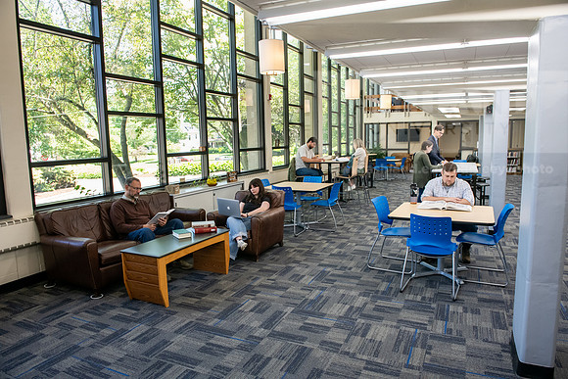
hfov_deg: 73.7
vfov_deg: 53.2
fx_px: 379
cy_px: 190
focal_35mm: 24
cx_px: 284
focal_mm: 24
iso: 1600
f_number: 5
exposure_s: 1/160
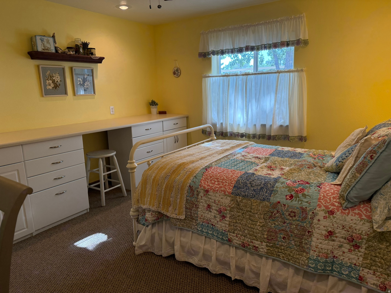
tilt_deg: -11.4
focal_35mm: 24
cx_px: 196
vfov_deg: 56.8
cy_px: 146
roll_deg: +1.6
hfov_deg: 71.6
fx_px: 271
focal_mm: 6.76
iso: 200
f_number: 1.78
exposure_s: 1/166
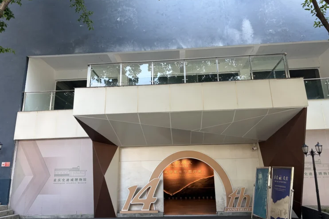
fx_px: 256
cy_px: 104
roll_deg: +1.0
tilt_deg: +16.8
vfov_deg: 46.3
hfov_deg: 65.5
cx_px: 167
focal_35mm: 28
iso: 50
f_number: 1.6
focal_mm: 5.96
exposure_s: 1/122
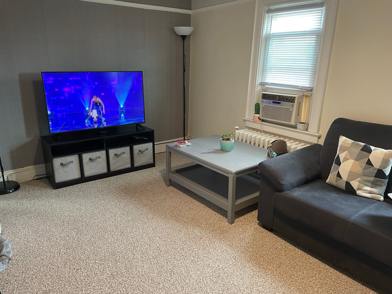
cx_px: 196
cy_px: 147
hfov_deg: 67.3
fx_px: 294
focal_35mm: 26
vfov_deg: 53.1
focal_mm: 4.2
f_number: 1.6
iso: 320
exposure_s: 1/60
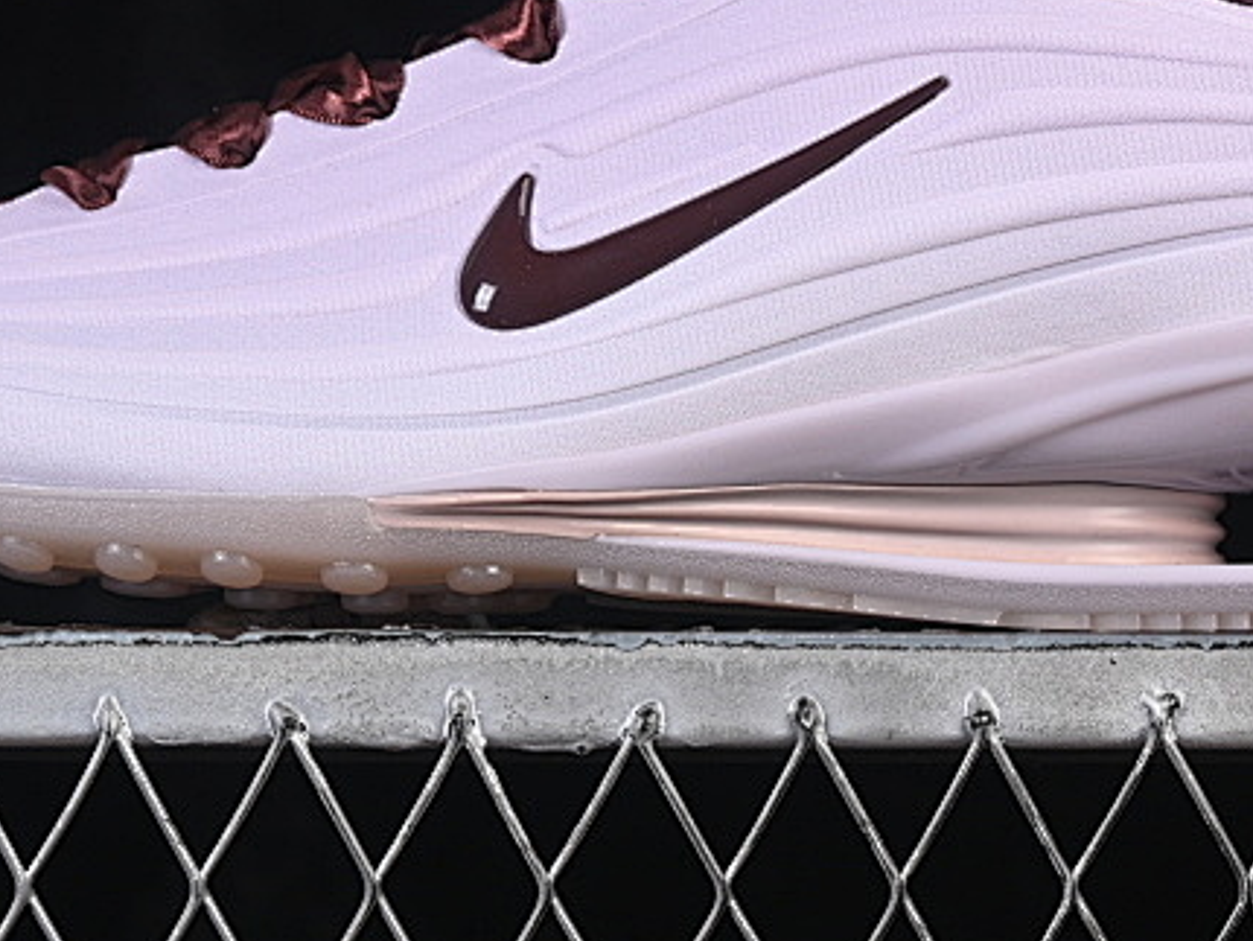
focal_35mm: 181
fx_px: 6555
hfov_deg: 10.9
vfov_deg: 8.2
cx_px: 714
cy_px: -17
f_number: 8
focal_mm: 50
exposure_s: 1/80
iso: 160
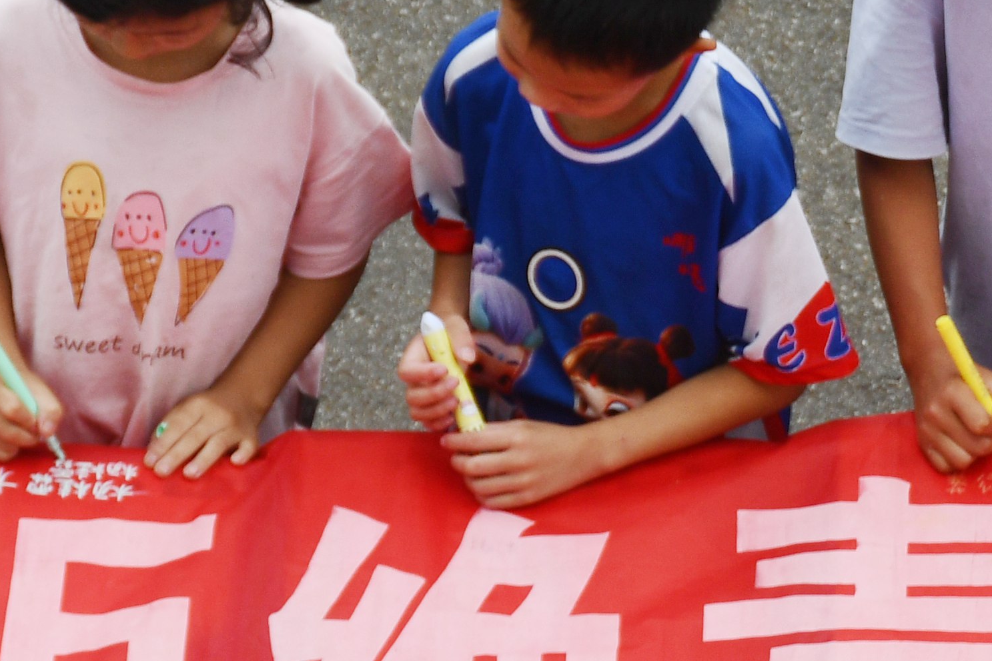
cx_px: 1497
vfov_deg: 2.3
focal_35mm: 588
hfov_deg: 3.5
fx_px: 16200
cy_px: 585
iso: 160
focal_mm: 105
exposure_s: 1/250
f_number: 8
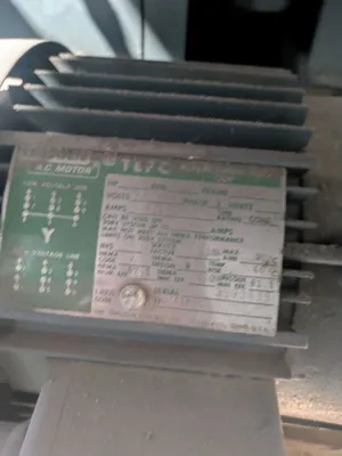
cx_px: 171
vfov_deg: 69.4
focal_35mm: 25
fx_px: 329
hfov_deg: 54.9
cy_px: 228
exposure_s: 1/10.3
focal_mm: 5.43
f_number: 1.89
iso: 916
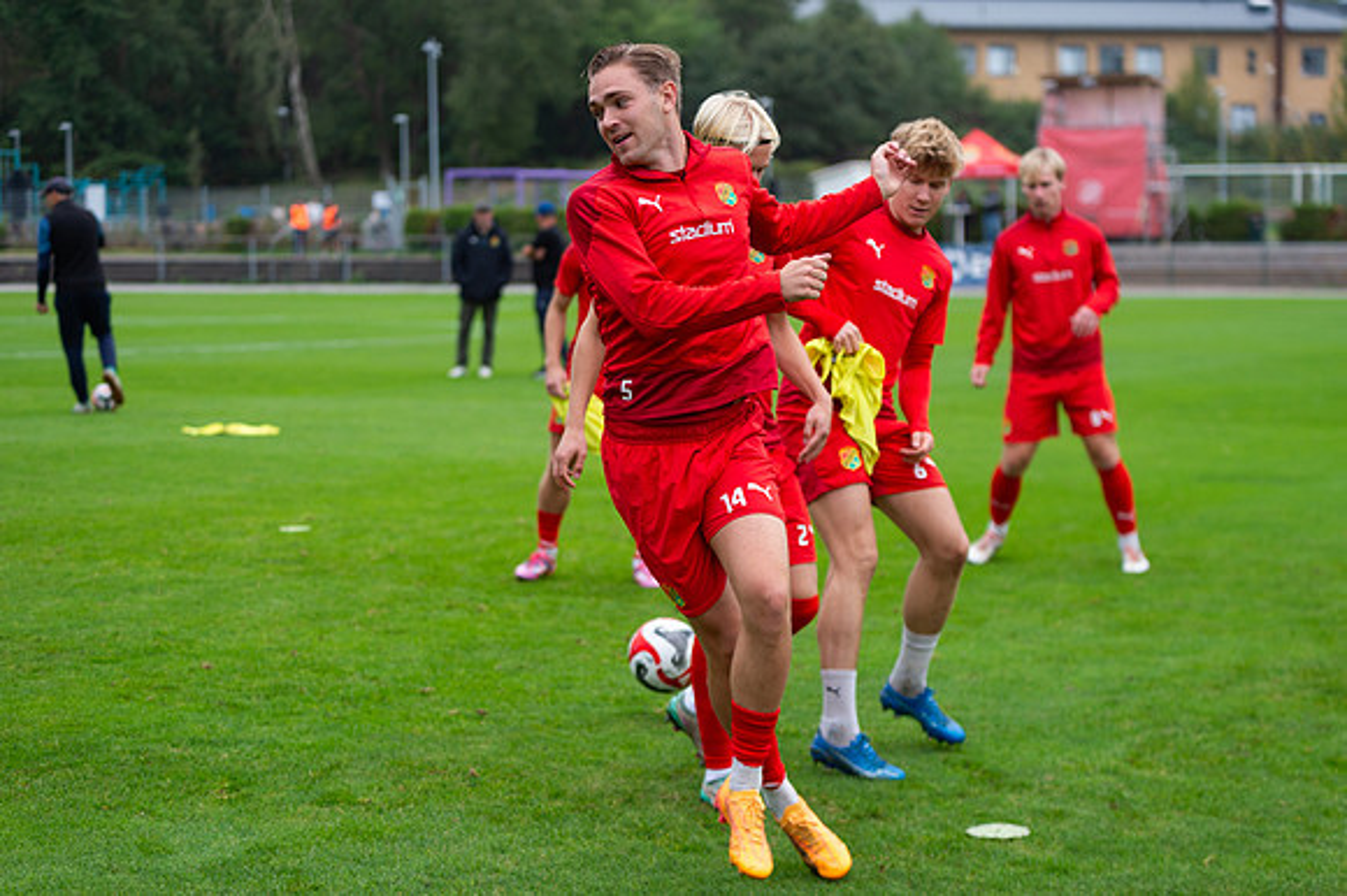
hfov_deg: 24.8
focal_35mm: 82
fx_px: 3066
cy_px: 448
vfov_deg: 16.6
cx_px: 674
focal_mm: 82
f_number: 3.2
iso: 450
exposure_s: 1/1600
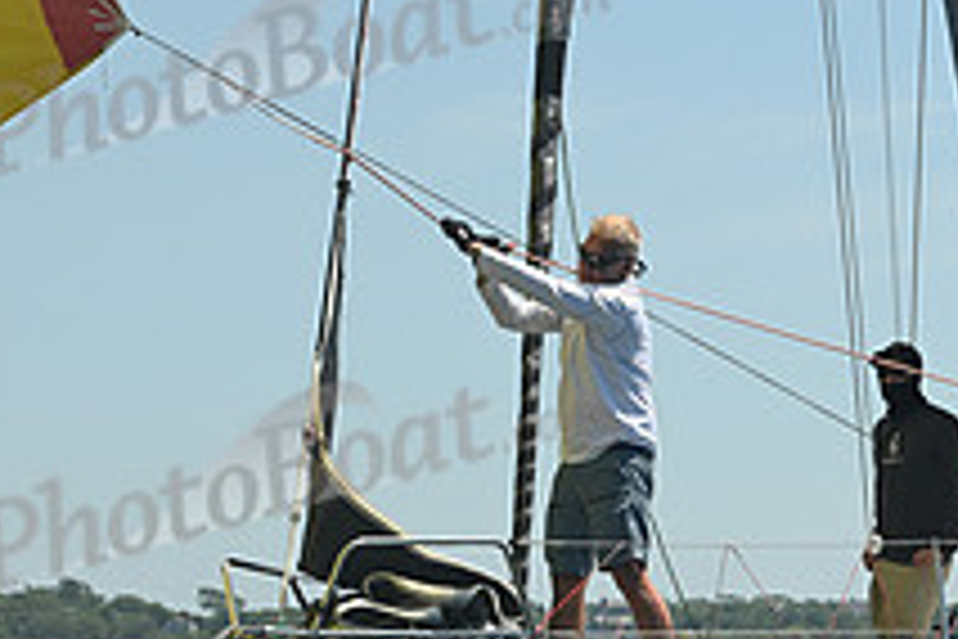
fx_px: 6652
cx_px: 846
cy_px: 646
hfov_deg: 8.2
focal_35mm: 250
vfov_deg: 5.5
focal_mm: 92
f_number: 8
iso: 320
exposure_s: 1/1000
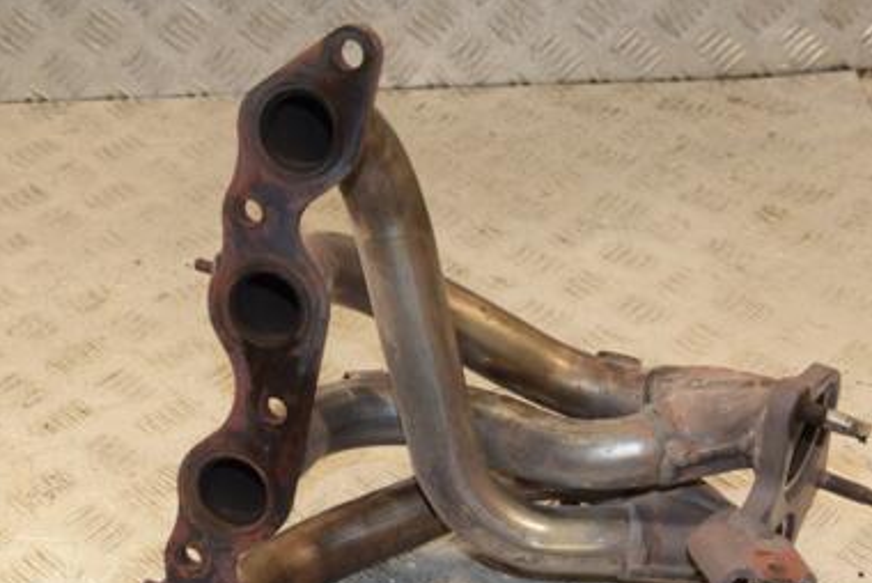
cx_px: 425
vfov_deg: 19.2
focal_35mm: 71
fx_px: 1721
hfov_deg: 28.4
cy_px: 376
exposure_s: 1/200
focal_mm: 30
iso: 800
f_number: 8
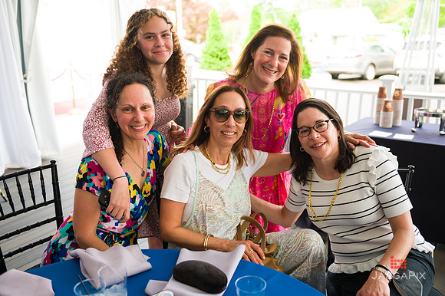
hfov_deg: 54.5
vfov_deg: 37.8
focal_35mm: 35
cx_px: 222
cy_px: 148
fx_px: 432
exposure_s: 1/200
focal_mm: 35
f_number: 3.2
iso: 200
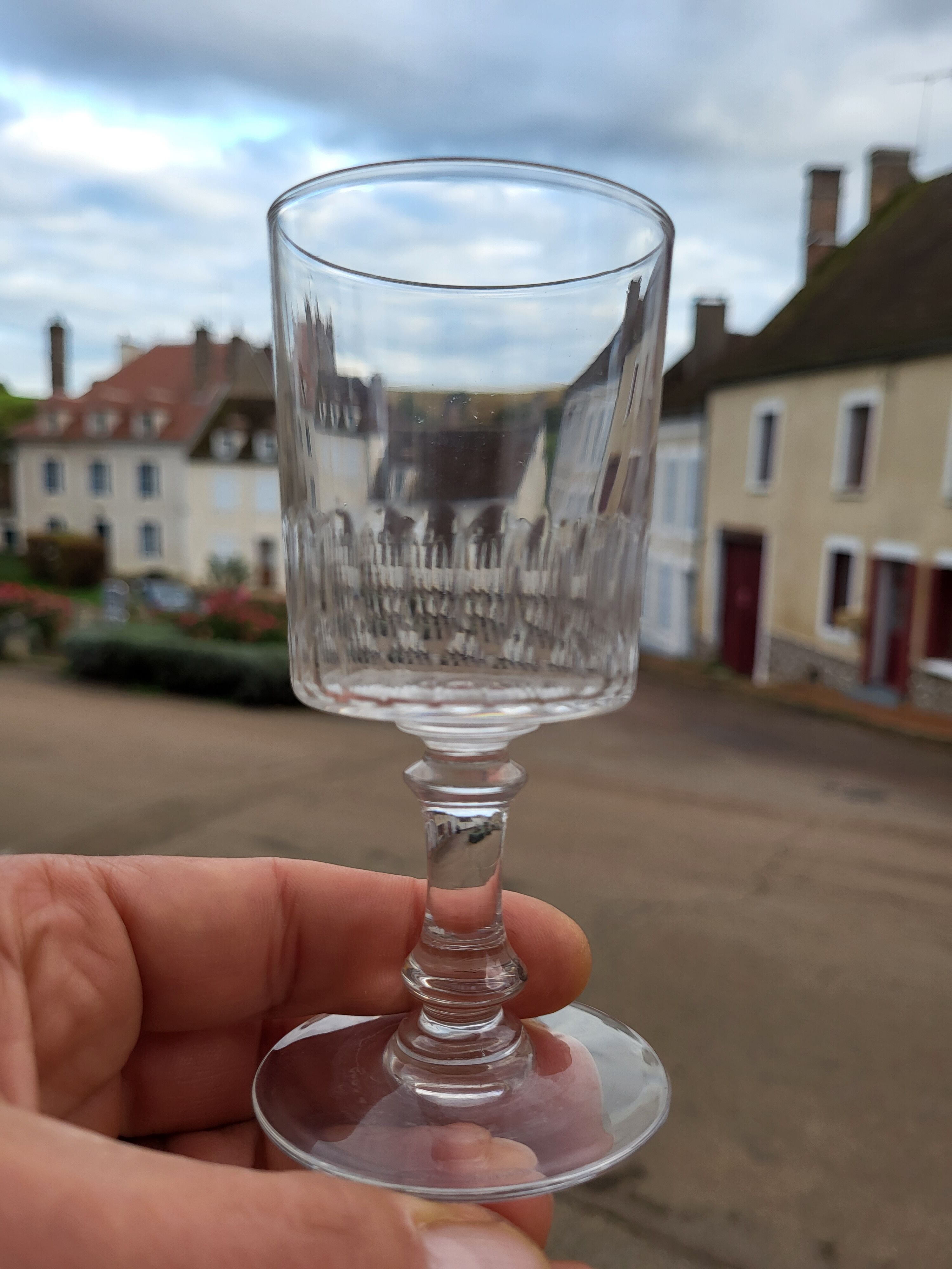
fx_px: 953
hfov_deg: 53.1
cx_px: 476
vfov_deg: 67.3
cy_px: 634
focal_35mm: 26
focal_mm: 5.4
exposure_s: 1/154
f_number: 1.8
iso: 40
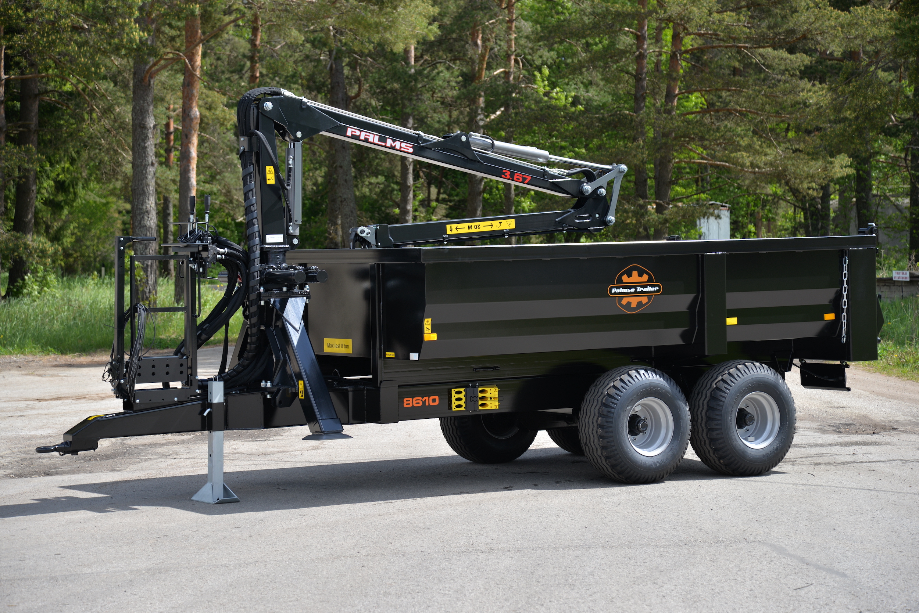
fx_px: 2171
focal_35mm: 85
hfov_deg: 23.9
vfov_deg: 16.1
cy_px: 306
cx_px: 460
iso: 100
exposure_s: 1/500
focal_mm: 85
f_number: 4.5
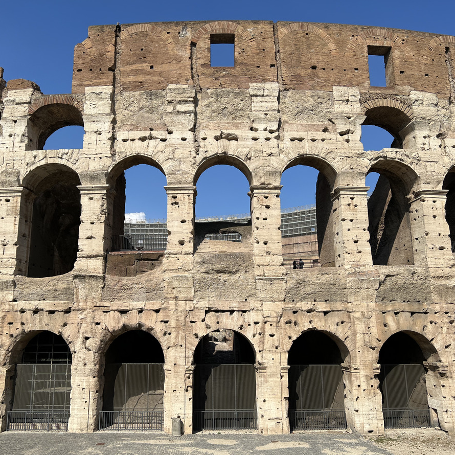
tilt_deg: +12.0
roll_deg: +0.4
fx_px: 461
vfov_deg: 52.5
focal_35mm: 31
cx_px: 209
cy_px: 228
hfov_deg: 52.5
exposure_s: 1/6211
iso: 50
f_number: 1.5
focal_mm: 5.7
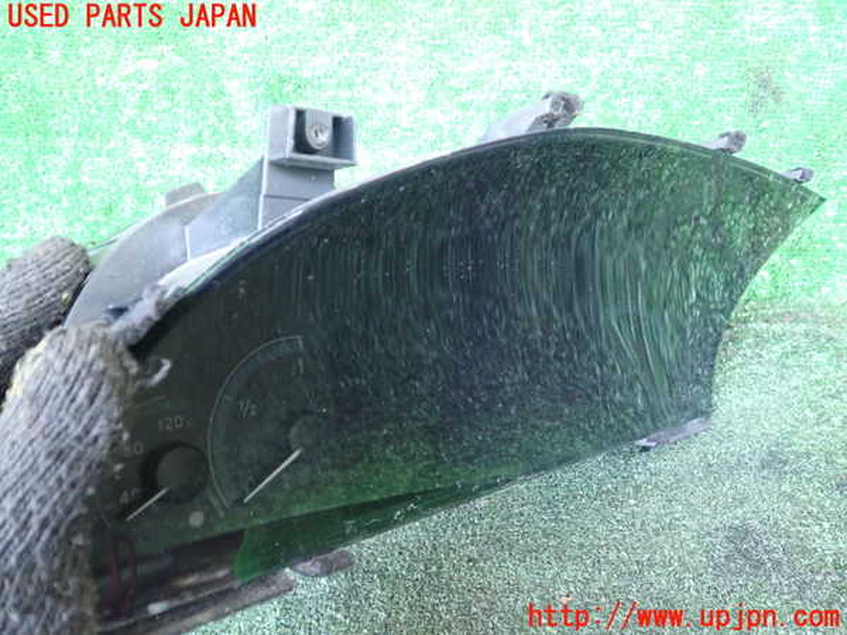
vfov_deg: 46.8
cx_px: 424
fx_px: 734
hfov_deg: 60.0
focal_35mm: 30
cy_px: 318
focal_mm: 5.4
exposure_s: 1/30
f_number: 2.3
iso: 800
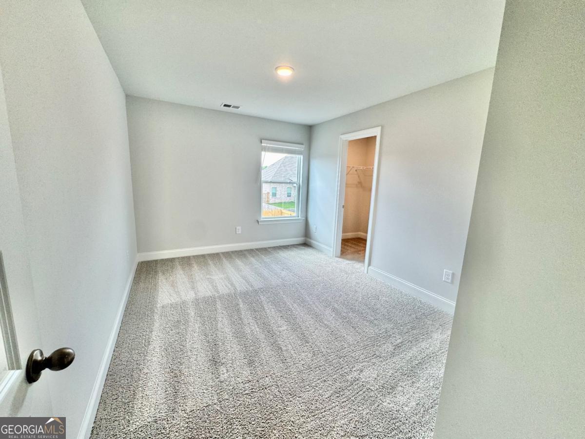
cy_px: 220
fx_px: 237
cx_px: 292
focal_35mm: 14
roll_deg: -3.1
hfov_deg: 102.1
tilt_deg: -9.6
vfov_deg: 85.7
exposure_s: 1/120
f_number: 2.2
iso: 80
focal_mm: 2.22
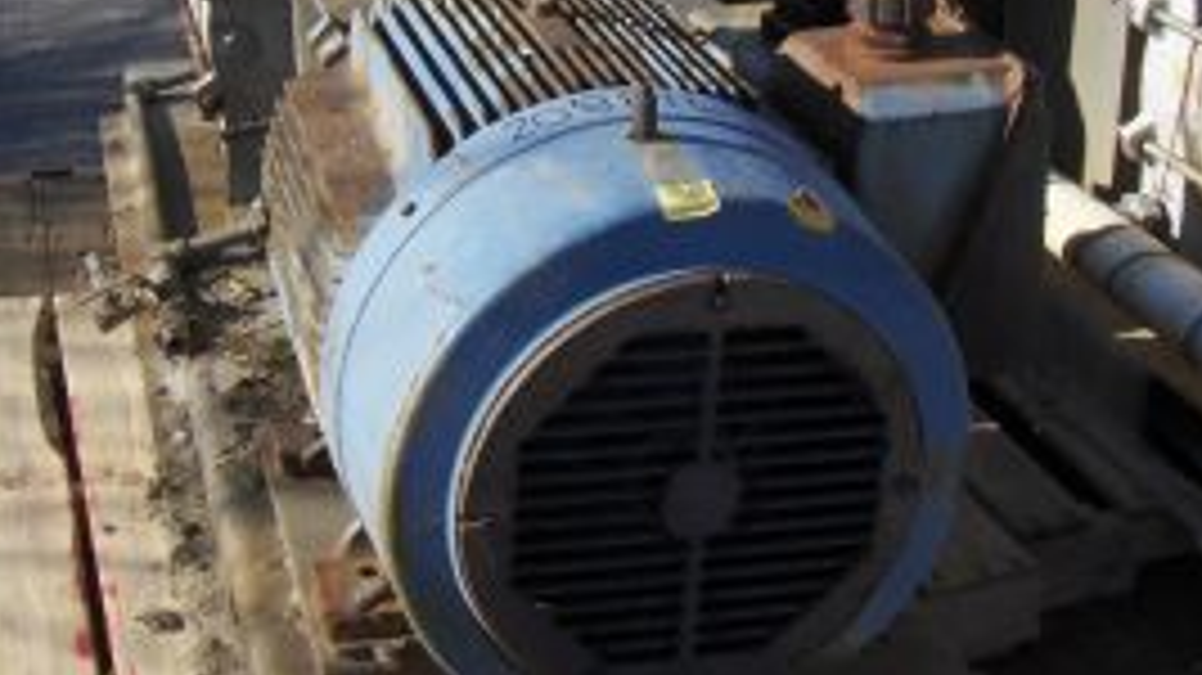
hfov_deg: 31.4
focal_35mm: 67
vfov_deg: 17.7
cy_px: 65
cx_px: 608
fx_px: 2135
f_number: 5.09
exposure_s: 1/478
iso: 100
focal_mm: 6.5
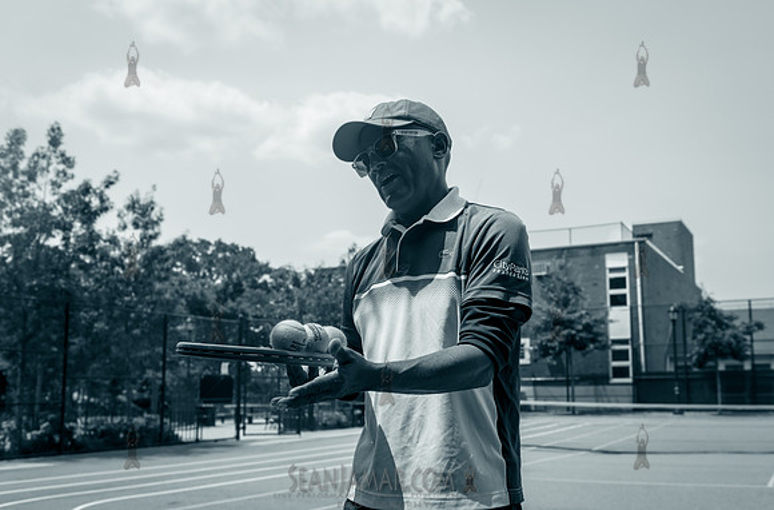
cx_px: 440
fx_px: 808
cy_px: 291
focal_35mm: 38
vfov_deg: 34.9
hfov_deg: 51.0
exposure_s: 1/2500
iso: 200
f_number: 4.5
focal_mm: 32
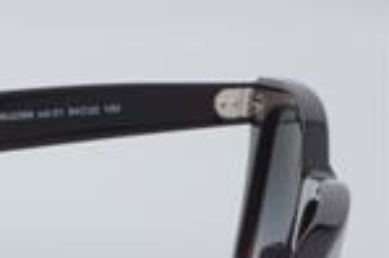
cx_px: -128
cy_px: 297
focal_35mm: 202
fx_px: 2180
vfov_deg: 6.7
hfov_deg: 10.0
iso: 100
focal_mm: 50
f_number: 32
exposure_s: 1/4
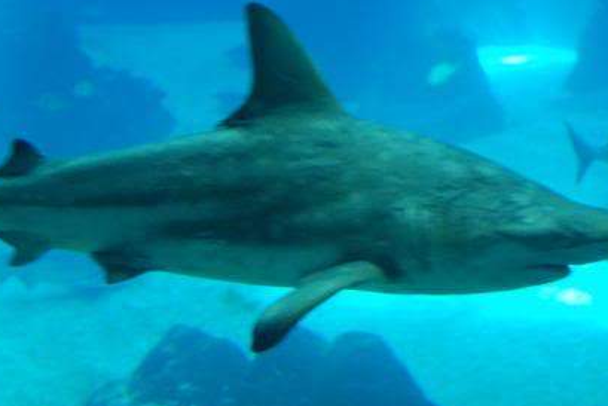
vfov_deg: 14.6
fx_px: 1588
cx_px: 265
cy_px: 223
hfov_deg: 21.7
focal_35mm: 94
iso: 1600
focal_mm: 40
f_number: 5
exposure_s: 1/25
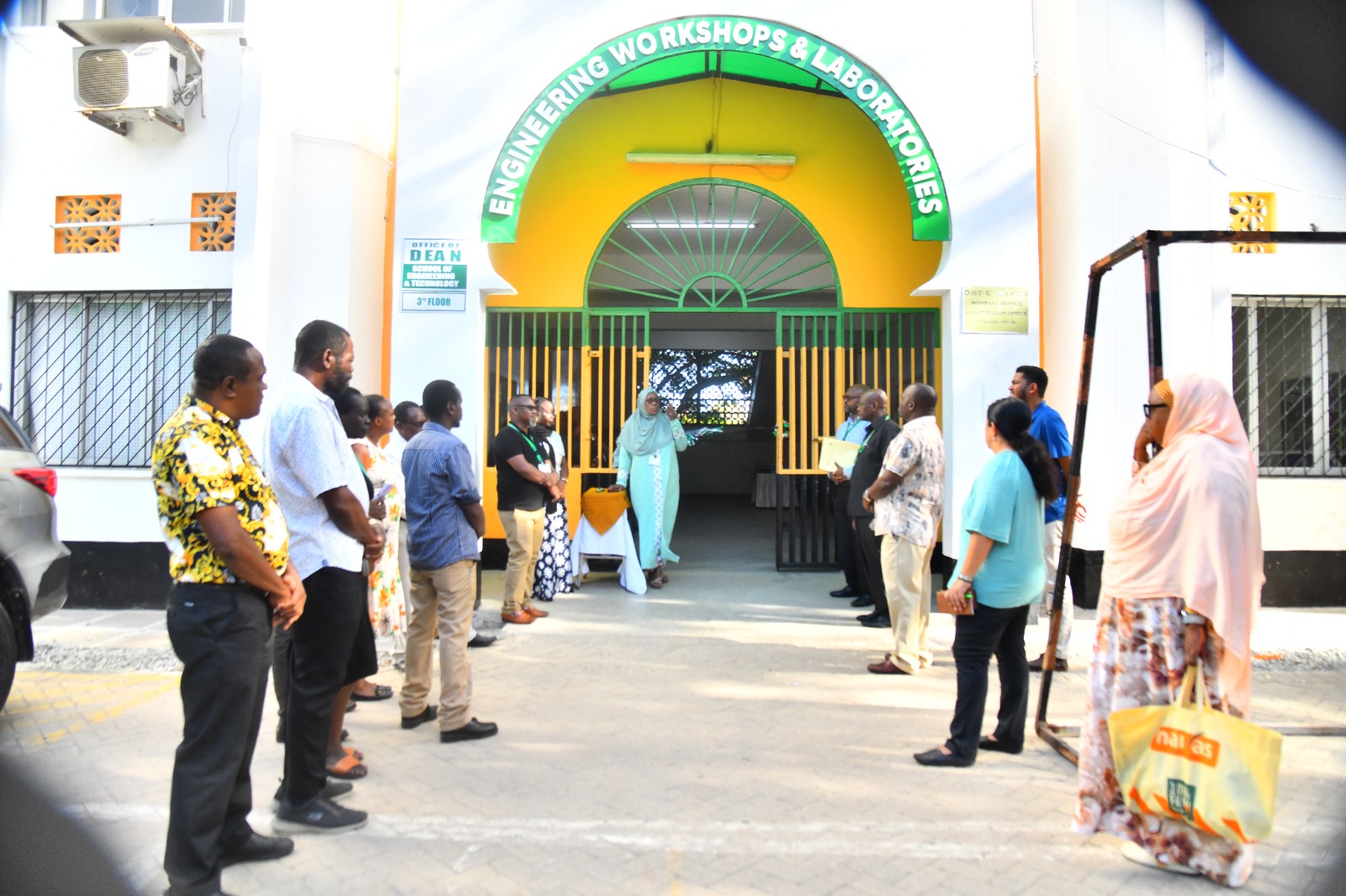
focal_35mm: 24
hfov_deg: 73.8
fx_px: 897
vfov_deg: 53.1
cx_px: 673
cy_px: 448
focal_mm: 24
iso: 1000
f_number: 4.5
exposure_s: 1/800
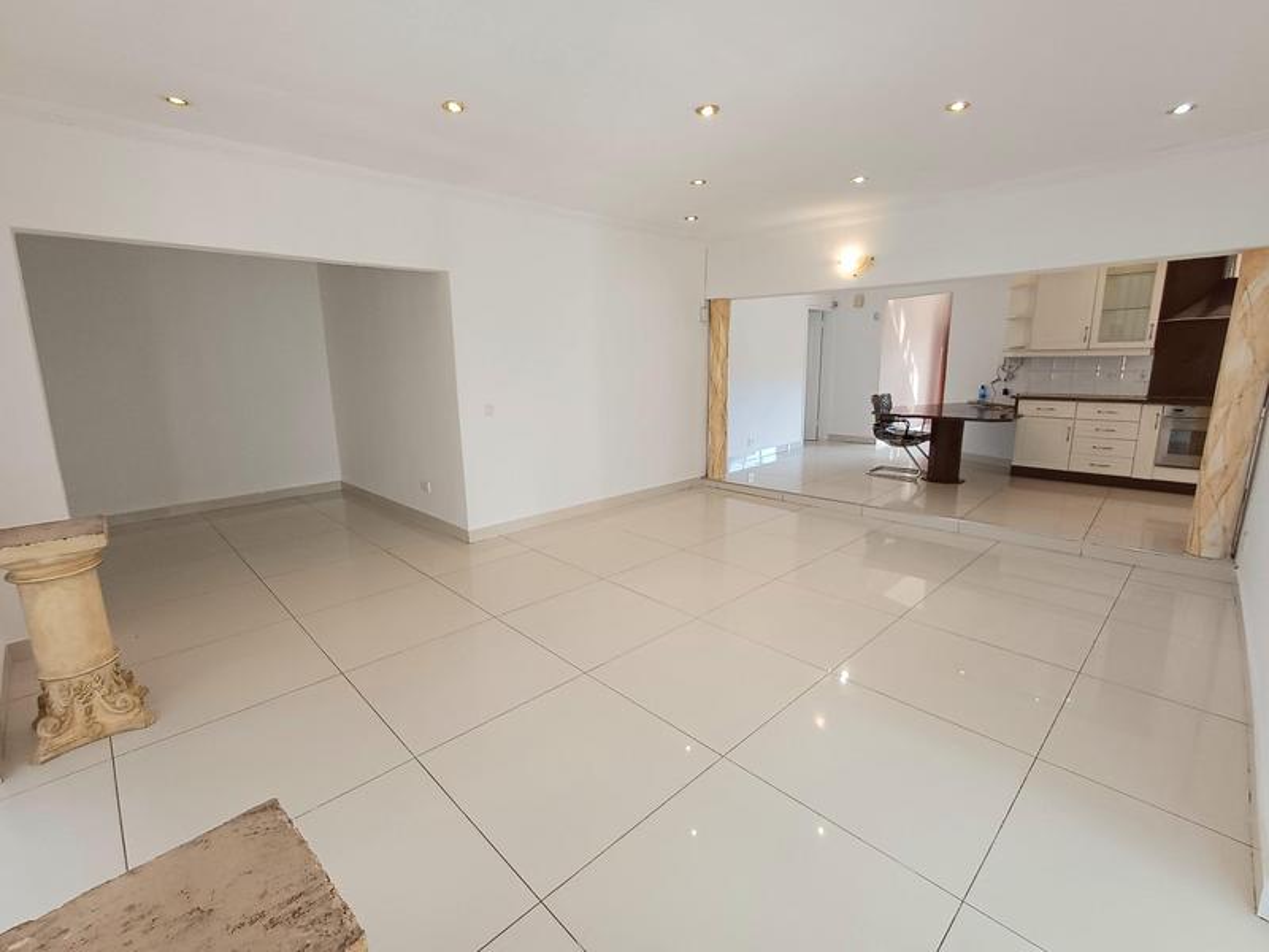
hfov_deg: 94.5
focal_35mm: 16
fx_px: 587
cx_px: 634
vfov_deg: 78.1
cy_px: 476
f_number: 2.2
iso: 64
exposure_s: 1/50.3
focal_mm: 1.64
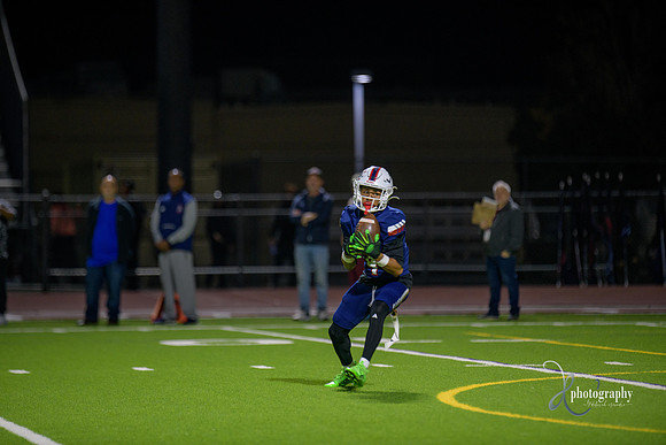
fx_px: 4996
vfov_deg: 5.1
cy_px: 222
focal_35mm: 270
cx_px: 333
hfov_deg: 7.6
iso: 1250
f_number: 2.8
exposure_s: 1/250
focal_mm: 270
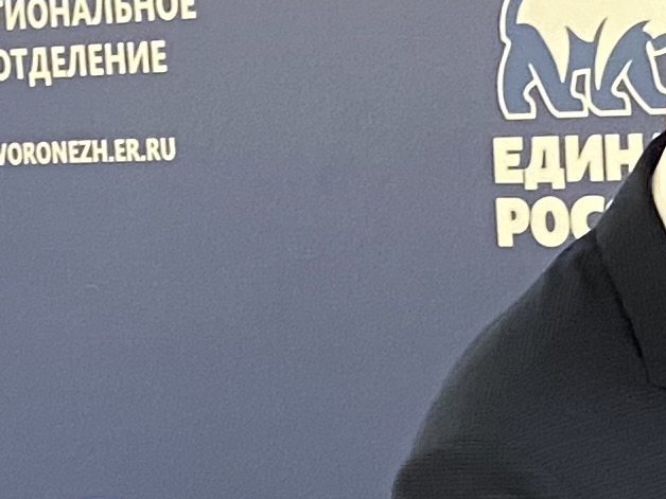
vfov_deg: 8.6
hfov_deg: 11.4
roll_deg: +1.0
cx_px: 933
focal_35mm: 167
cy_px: 820
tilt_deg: -10.3
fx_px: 3213
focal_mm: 4.25
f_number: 1.8
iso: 400
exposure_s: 1/50
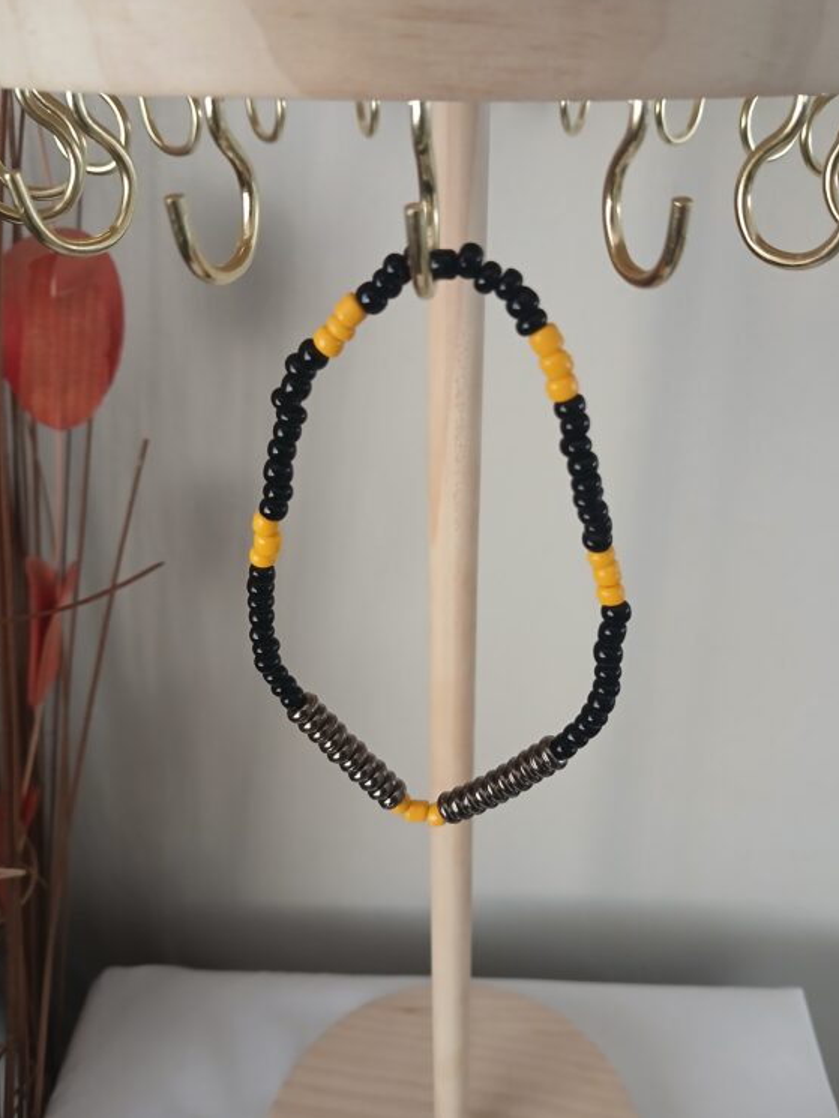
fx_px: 937
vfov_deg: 61.6
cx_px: 440
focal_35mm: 29
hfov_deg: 48.2
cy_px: 537
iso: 200
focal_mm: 3.98
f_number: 1.8
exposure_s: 1/33.3
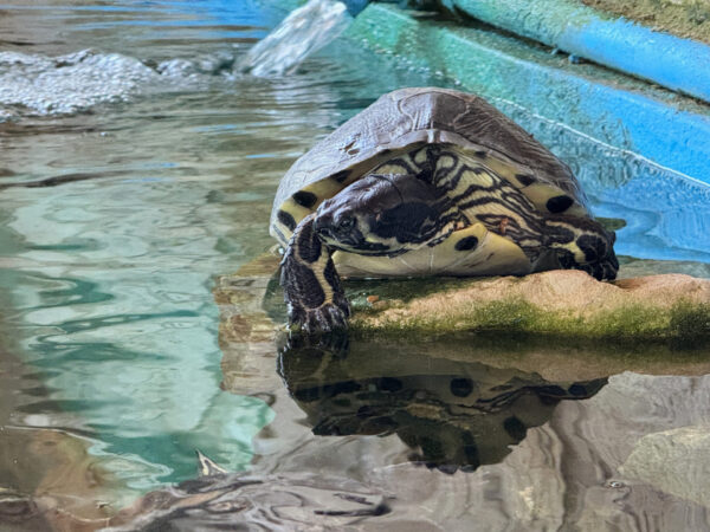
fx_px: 2461
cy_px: 266
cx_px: 355
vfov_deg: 12.3
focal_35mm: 120
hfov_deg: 16.4
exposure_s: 1/99
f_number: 2.8
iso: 200
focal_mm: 15.7
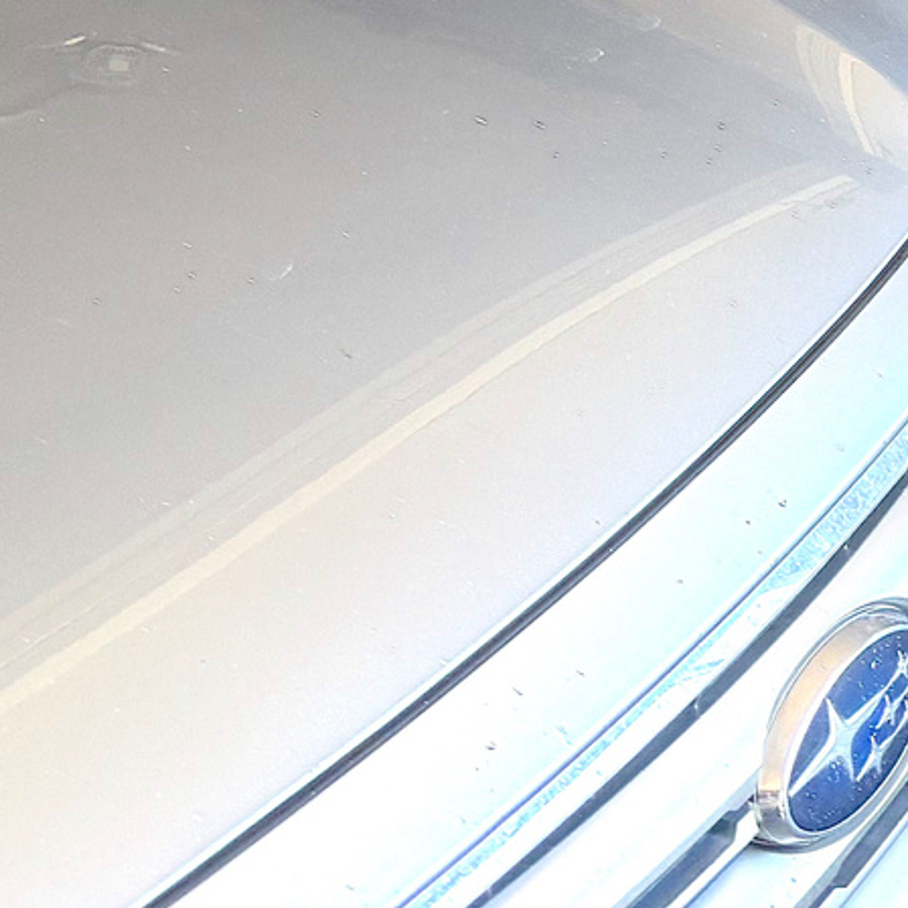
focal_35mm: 97
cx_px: 1435
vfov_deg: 16.2
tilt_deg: -12.0
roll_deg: +1.2
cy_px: -505
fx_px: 2879
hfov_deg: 16.1
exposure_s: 1/121
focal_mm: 6.76
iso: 200
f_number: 1.78
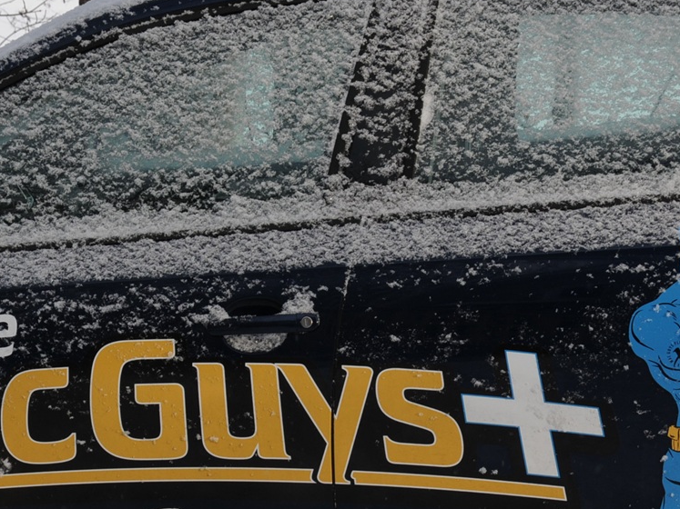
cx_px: 297
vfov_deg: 12.5
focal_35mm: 118
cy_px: 372
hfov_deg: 16.7
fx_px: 2318
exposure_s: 1/200
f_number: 9
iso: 200
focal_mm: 36
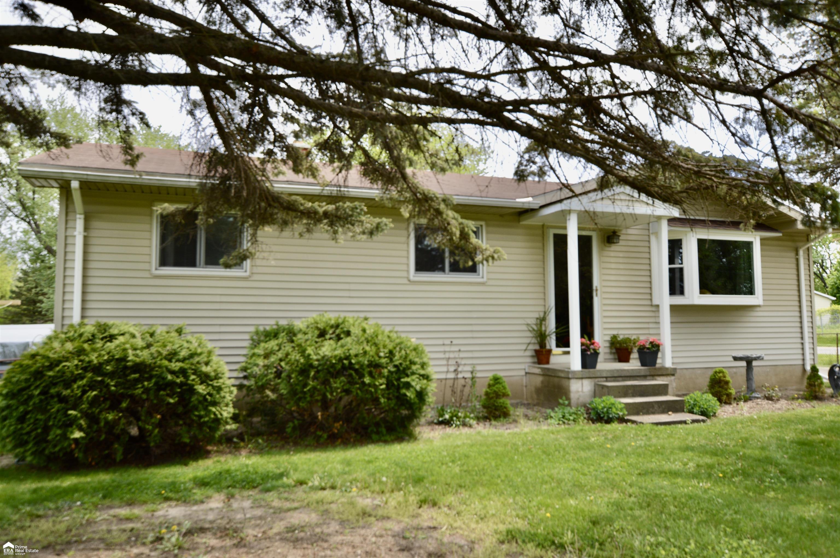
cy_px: 279
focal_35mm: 26
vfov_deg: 50.3
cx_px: 420
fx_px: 594
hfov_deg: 70.5
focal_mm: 17
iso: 100
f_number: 6.3
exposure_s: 1/160
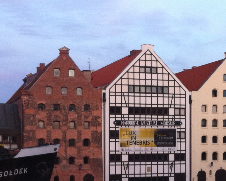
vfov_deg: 18.7
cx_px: 136
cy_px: 147
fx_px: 542
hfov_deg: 23.5
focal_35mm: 81
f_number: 2.8
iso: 100
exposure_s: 1/15
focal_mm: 3.85
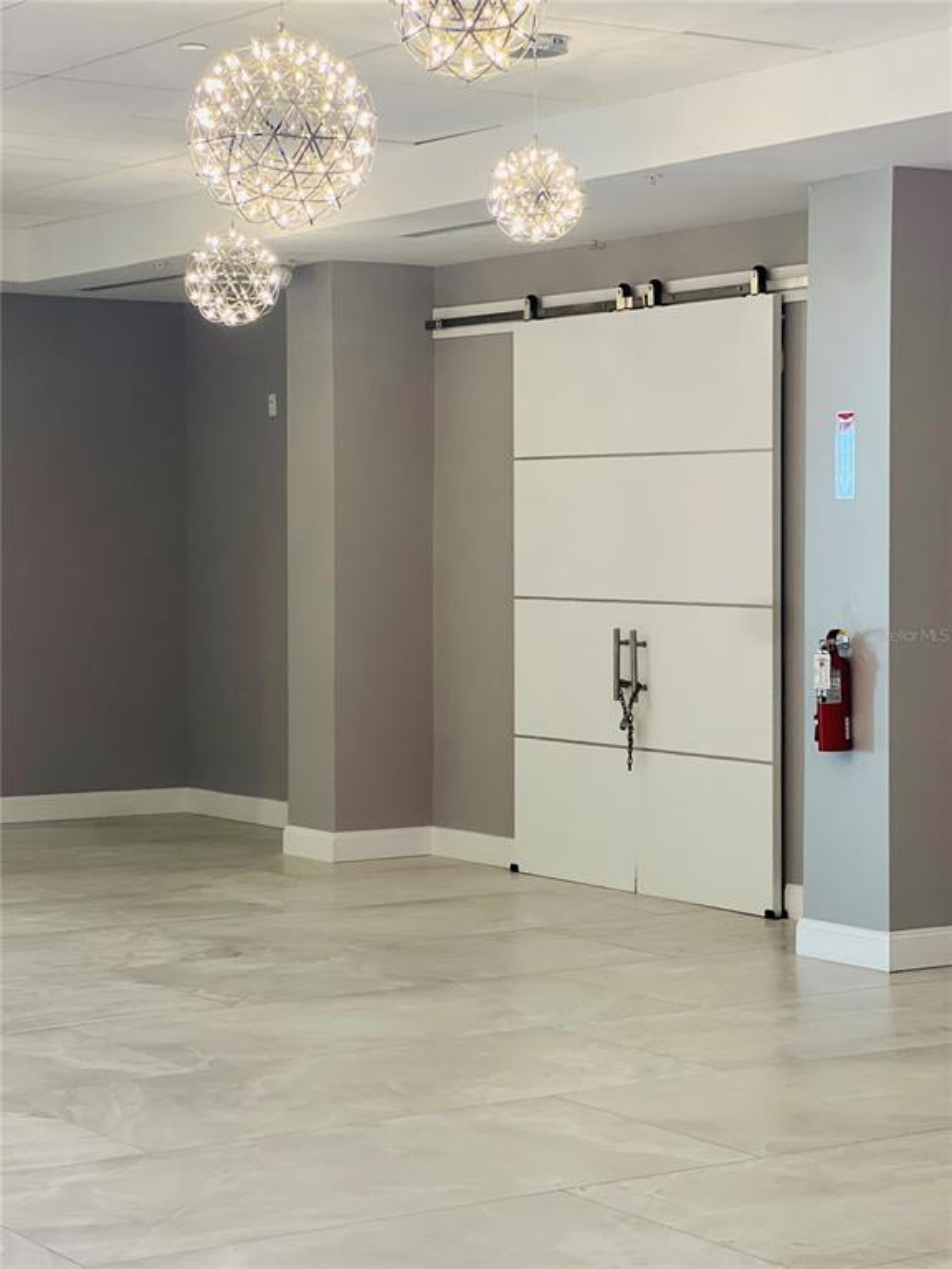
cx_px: 476
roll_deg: -0.2
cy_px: 634
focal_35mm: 77
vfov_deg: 25.3
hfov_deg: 19.1
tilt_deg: +1.5
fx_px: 2824
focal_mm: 9
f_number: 2.8
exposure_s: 1/39
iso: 160
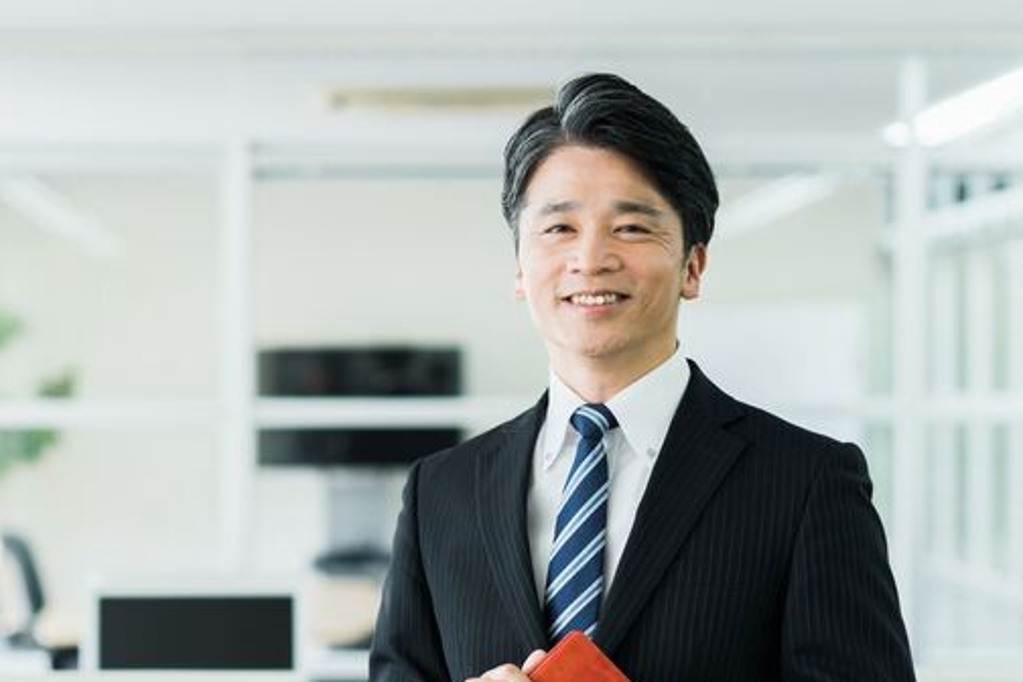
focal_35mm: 135
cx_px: 353
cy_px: 504
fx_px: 3836
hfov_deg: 15.2
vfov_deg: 10.1
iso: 500
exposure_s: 1/200
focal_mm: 85
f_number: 3.2
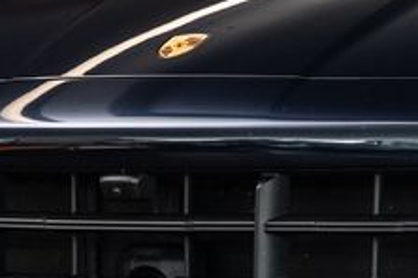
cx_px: 626
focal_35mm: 256
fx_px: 2972
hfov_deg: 7.9
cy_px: 209
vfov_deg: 5.4
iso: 640
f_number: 5
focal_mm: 45
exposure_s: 1/50
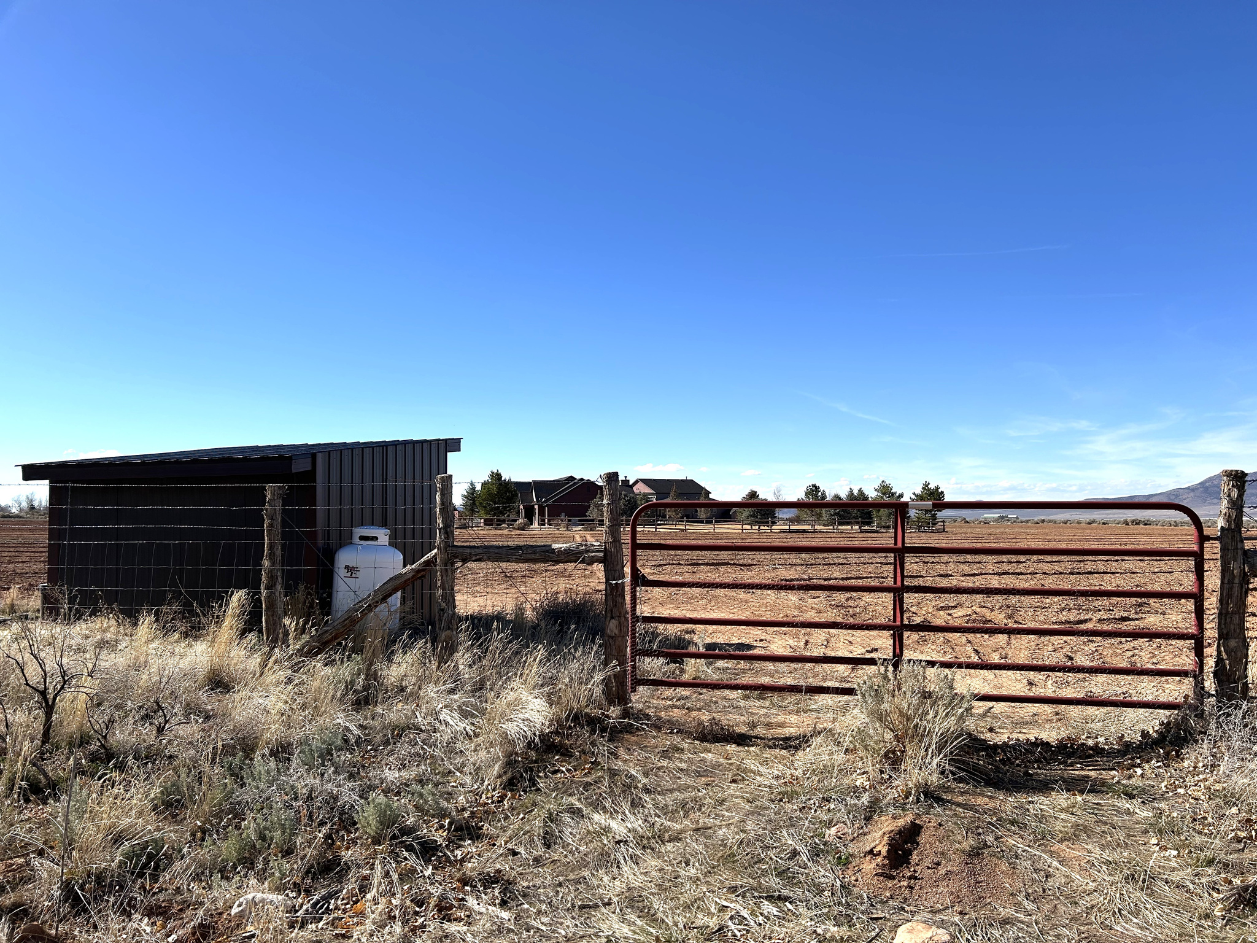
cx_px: 628
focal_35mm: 26
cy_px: 472
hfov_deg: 67.3
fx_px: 944
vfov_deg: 53.1
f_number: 1.5
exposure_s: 1/4831
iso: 50
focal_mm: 5.7
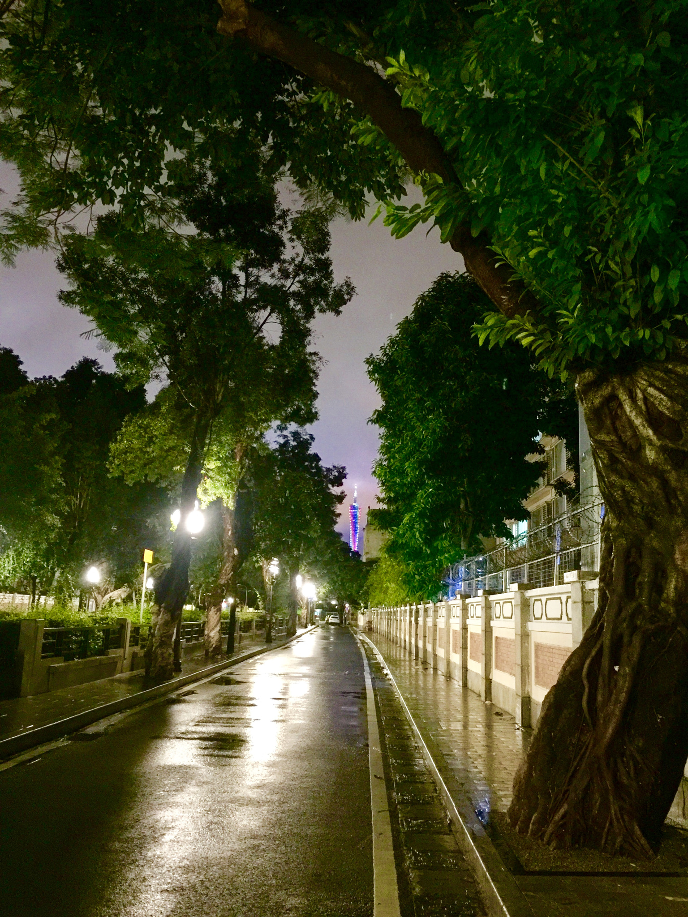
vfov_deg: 61.7
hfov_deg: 48.2
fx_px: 769
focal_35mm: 29
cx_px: 344
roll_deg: -2.7
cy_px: 458
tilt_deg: +11.8
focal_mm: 4.15
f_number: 2.2
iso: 200
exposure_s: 1/4
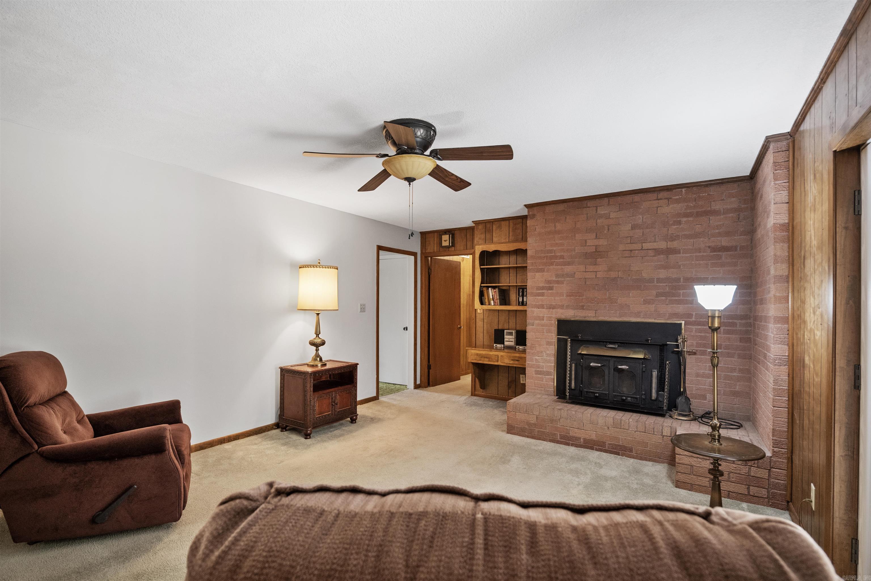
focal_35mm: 16
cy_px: 290
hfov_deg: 96.7
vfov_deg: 73.7
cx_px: 436
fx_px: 387
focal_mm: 16
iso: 2000
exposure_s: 1/30
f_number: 5.6
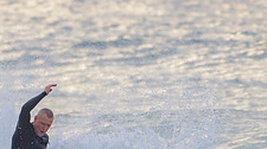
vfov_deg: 0.7
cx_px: 9
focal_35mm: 1657
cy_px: 174
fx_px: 11719
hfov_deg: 1.3
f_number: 5.6
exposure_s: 1/1250
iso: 450
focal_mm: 500
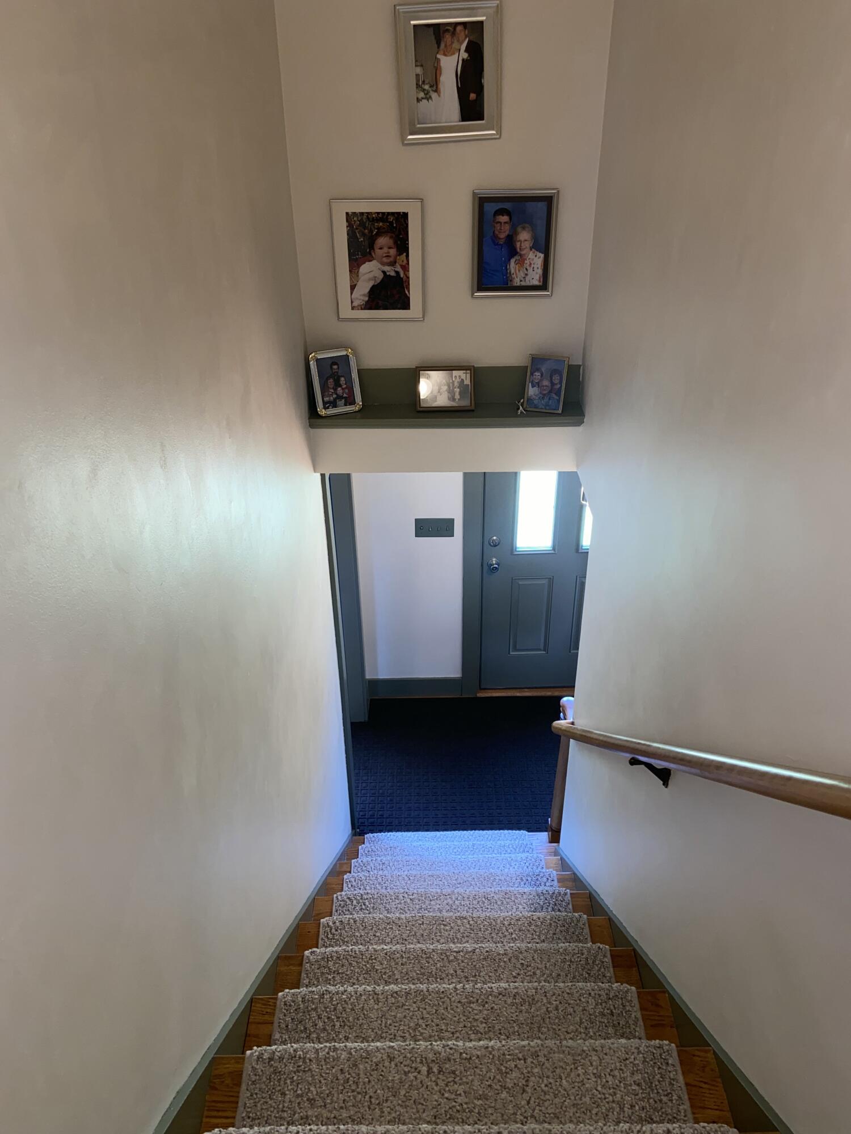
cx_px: 426
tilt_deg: -32.0
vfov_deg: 67.3
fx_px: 852
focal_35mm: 26
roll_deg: +1.3
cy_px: 567
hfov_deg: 53.1
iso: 32
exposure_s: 1/17
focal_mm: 4.25
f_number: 1.8
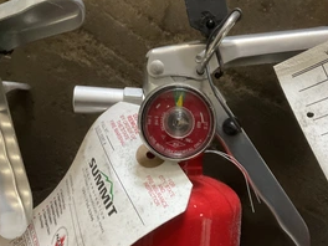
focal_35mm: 44
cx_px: 195
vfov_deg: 32.7
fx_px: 417
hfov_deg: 42.8
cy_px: 153
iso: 160
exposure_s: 1/60
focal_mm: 3
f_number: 1.8
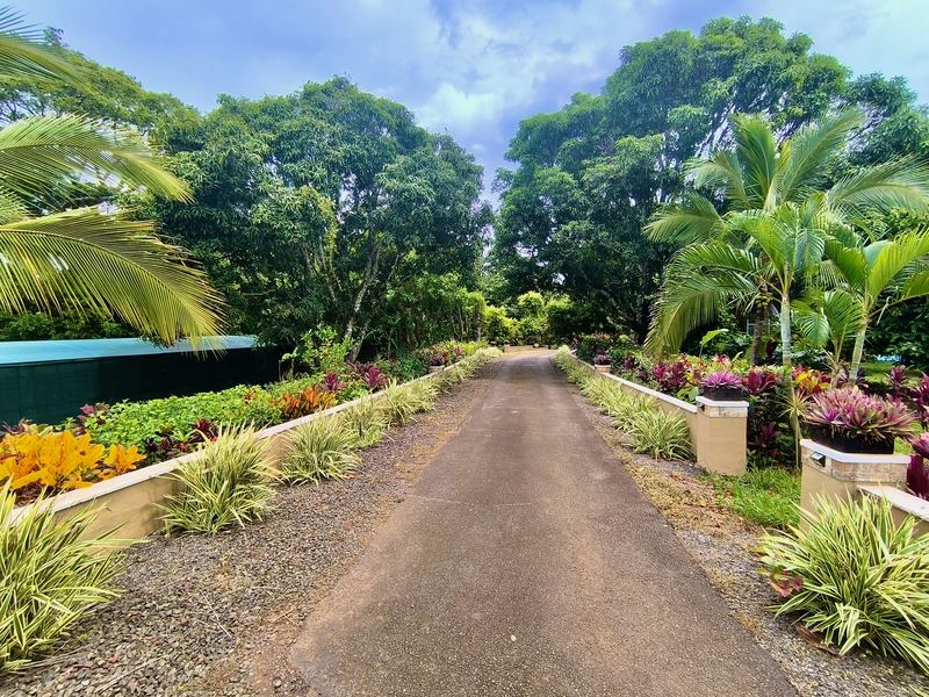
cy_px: 348
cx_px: 464
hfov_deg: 94.5
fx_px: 429
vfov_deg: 78.1
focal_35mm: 16
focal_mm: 1.65
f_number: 2.2
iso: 50
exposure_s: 1/1270
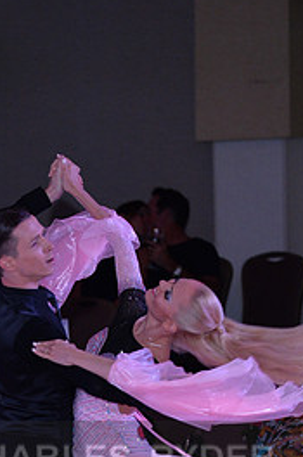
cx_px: 63
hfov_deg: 3.3
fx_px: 5285
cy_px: 480
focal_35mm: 417
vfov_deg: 4.9
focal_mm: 190
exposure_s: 1/250
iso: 2000
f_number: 5.6
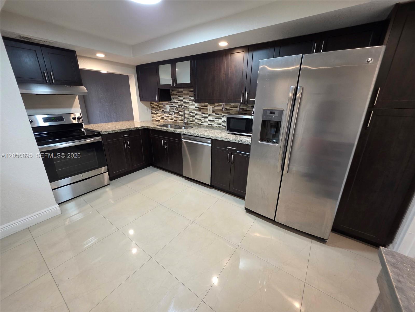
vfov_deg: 89.9
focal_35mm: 13
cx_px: 208
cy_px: 156
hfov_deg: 106.2
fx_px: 156
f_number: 1.9
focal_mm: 2.2
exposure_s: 1/60
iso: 250
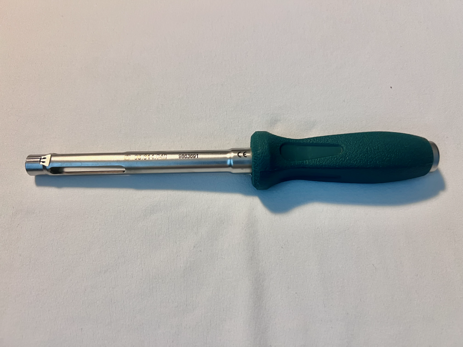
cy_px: 174
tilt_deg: -67.6
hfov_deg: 67.3
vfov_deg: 53.1
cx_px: 232
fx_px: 348
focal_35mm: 26
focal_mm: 5.7
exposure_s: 1/60
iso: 100
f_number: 1.5
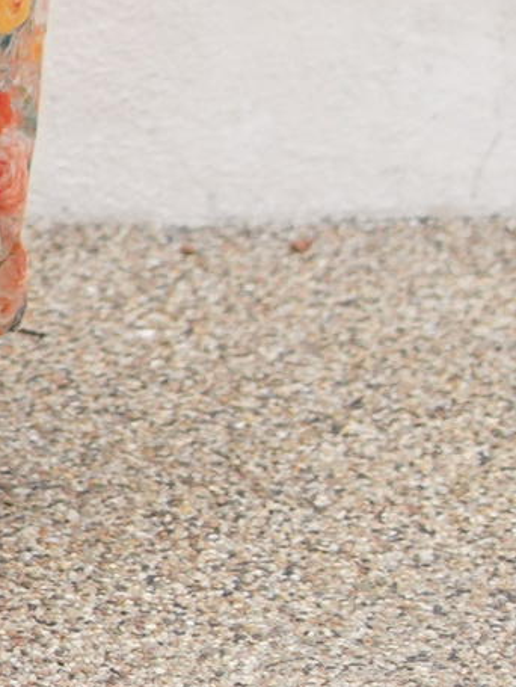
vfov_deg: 8.2
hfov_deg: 6.5
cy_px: -802
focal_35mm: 228
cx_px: -207
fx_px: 4525
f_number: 1.8
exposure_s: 1/5000
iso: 500
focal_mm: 30
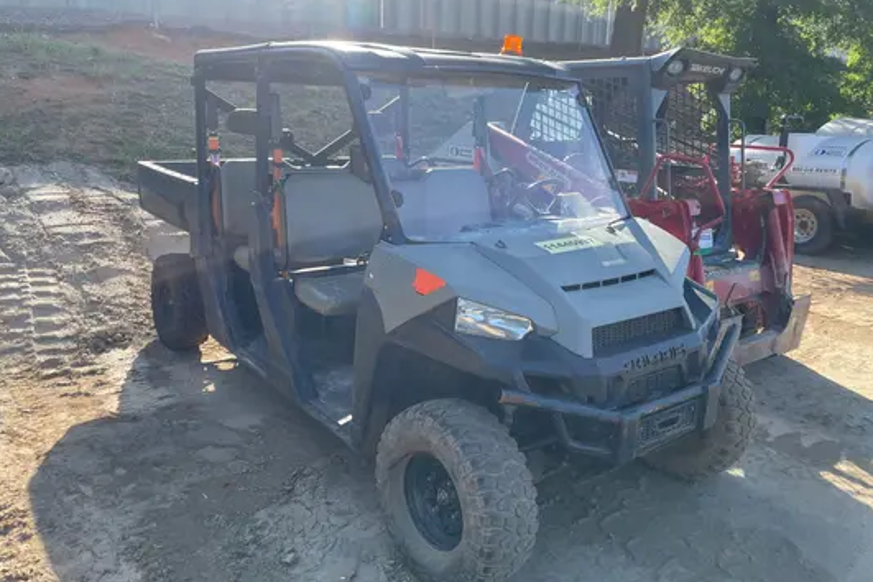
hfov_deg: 65.5
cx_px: 424
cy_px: 292
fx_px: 679
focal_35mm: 28
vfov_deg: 46.4
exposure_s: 1/647
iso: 32
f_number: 1.6
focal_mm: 4.2
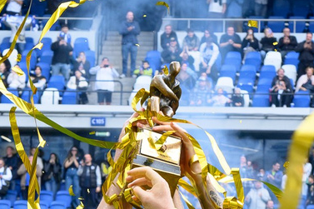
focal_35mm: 353
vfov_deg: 3.9
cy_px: 348
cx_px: 97
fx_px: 3077
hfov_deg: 5.8
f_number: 5.6
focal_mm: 52
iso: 720
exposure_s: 1/640
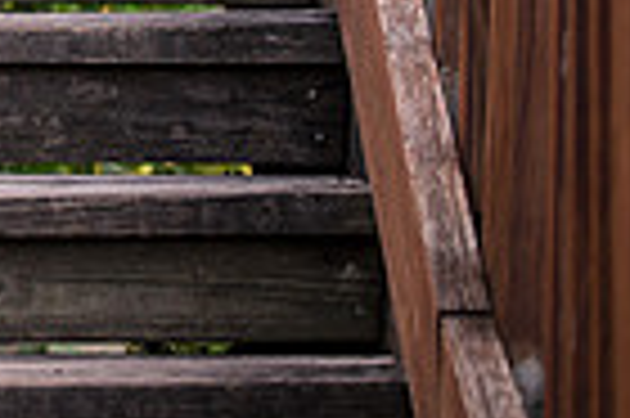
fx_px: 6642
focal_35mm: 380
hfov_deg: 5.3
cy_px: -332
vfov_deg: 3.6
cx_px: -665
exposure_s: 1/640
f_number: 3.2
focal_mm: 86
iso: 800
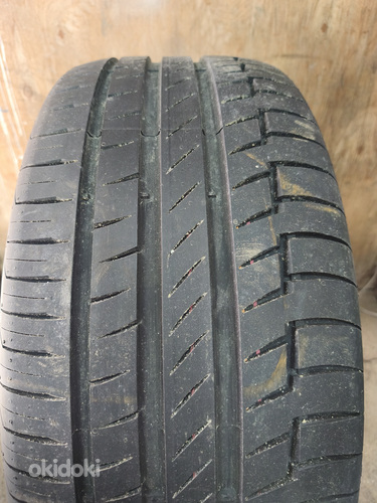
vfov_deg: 73.9
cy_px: 252
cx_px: 188
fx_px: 334
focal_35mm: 23
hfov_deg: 58.9
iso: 320
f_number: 1.65
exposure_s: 1/50
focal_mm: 6.18
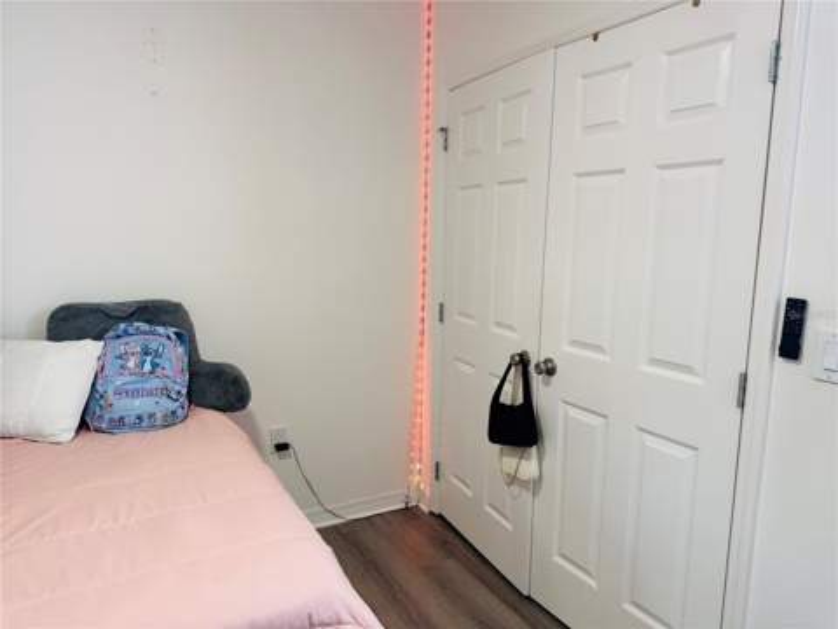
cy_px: 314
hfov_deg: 71.6
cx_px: 419
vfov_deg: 56.8
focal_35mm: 24
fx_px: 581
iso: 160
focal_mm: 6.76
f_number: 1.78
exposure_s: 1/120
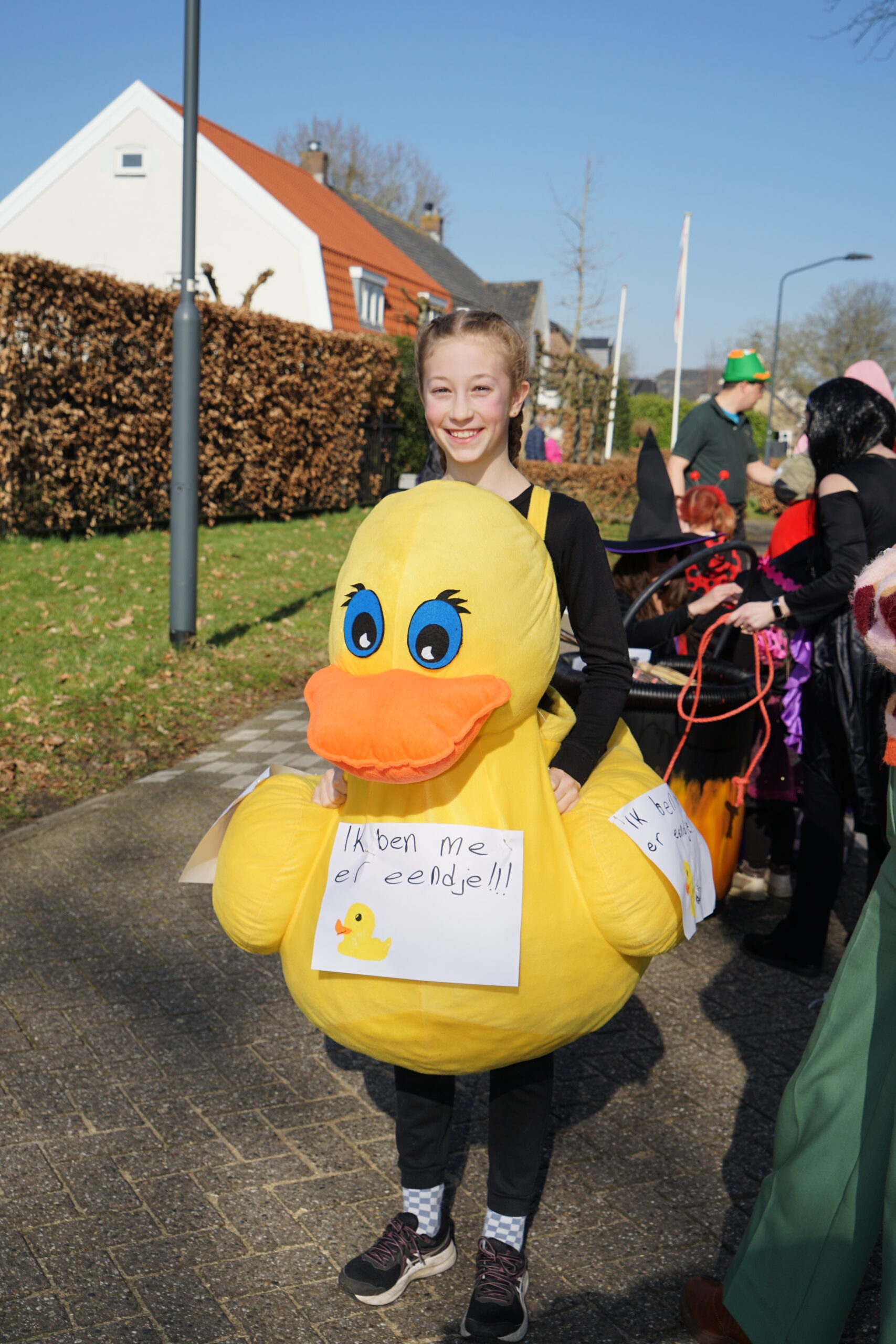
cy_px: 672
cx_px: 448
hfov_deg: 32.6
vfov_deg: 47.4
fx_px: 1530
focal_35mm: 41
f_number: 8
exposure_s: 1/400
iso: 100
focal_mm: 41
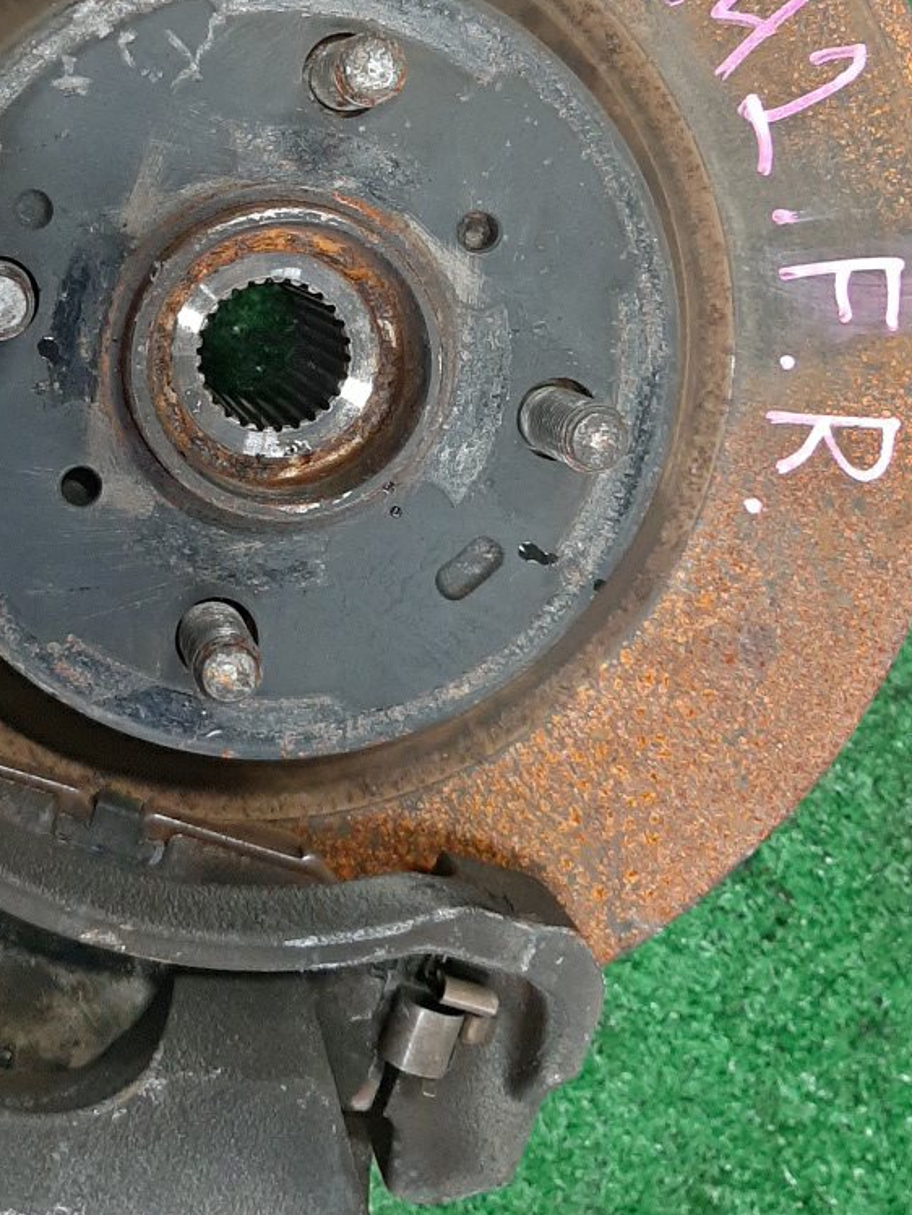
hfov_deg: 28.3
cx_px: 144
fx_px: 1756
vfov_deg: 37.1
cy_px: 274
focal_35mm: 50
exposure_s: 1/33
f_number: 1.7
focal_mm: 3.93
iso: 196
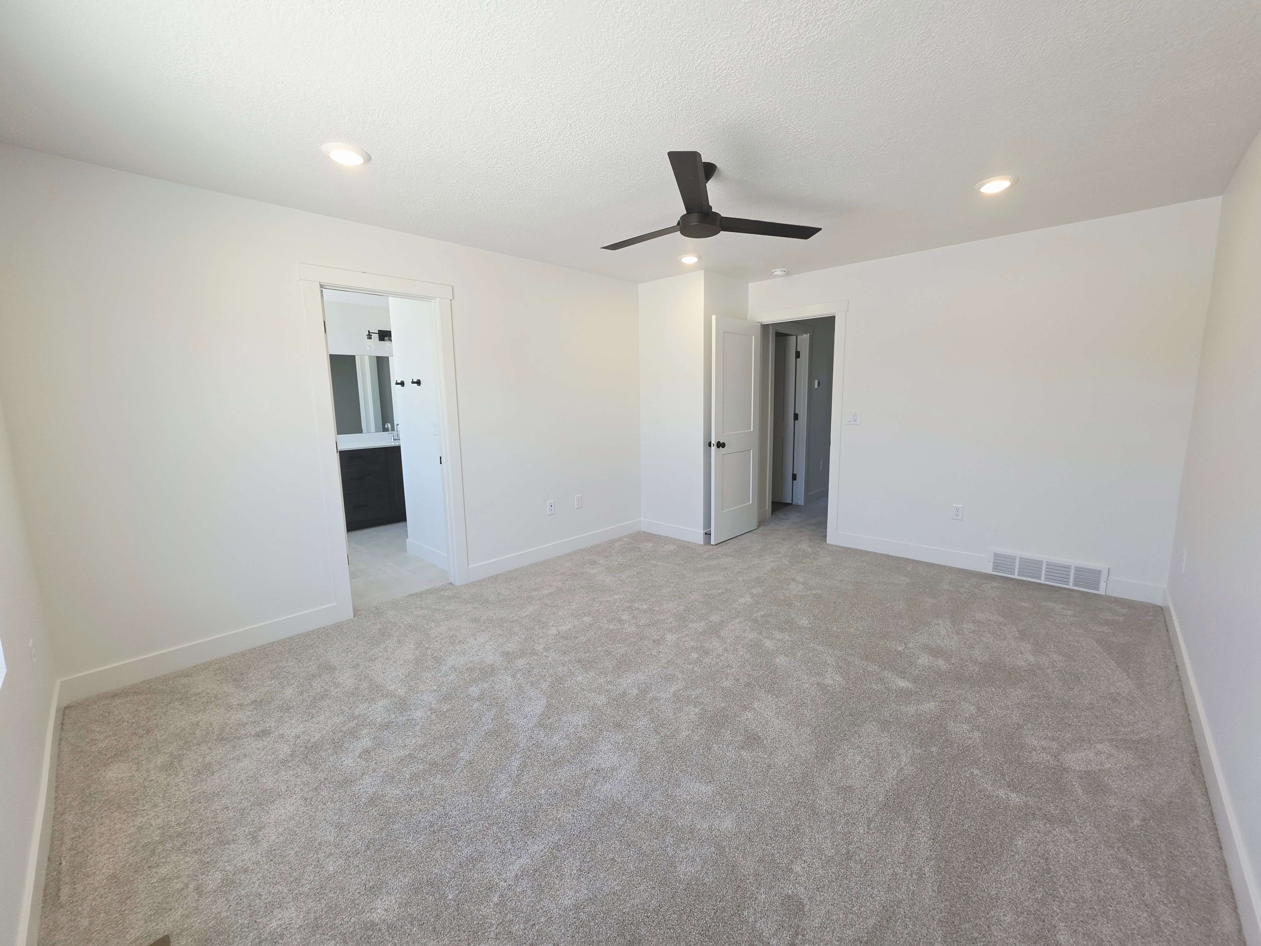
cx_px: 630
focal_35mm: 13
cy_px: 473
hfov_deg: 106.2
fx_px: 474
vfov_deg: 89.9
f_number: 1.9
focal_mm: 2.2
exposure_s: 1/120
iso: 40
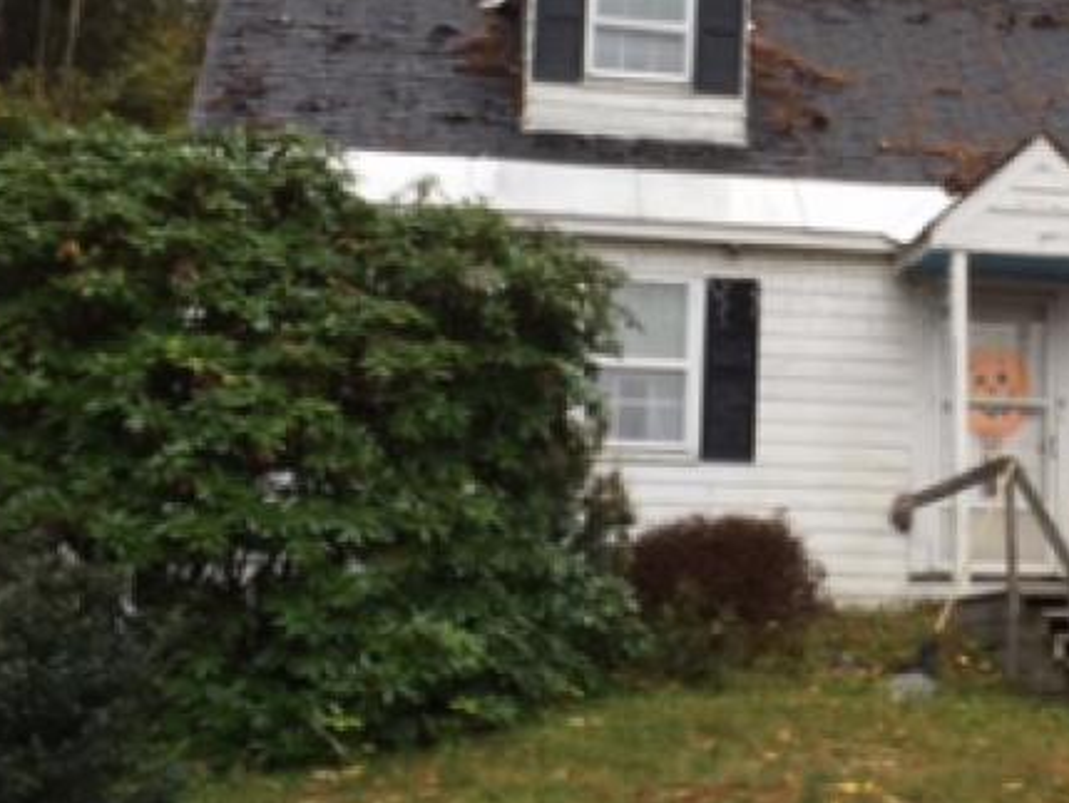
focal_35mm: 69
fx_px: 2132
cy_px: 218
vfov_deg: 21.2
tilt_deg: +16.5
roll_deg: -0.6
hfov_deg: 27.3
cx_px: 922
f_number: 2.2
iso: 32
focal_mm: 4.15
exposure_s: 1/168
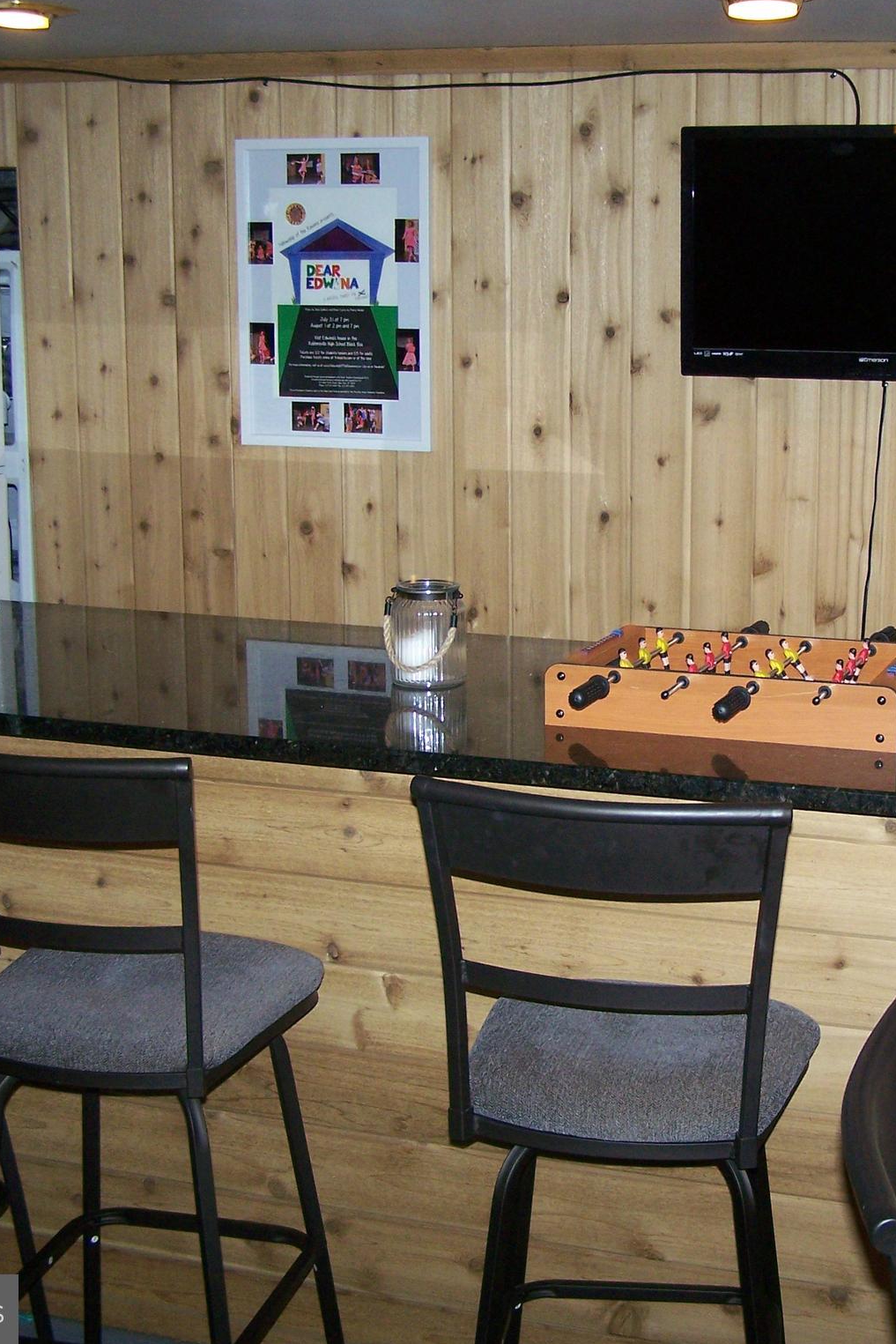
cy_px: 670
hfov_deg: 25.2
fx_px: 1978
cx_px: 699
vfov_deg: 37.5
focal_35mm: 53
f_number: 2.8
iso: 160
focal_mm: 6.3
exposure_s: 1/60
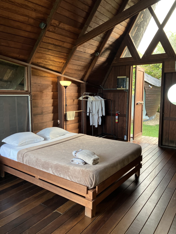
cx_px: 88
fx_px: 190
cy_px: 117
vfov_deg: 63.4
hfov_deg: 49.7
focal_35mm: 28
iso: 125
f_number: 1.8
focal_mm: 3.99
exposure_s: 1/60
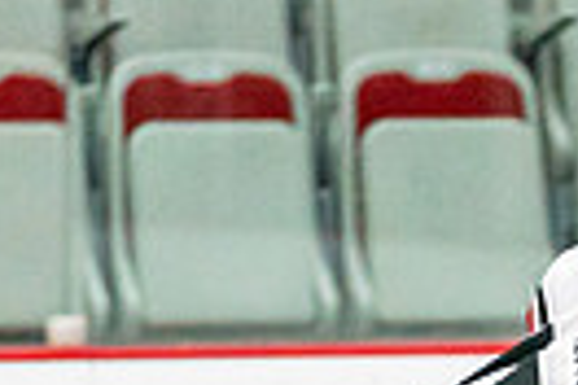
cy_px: 881
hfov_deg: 1.7
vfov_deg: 1.1
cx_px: 482
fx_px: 19731
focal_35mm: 1229
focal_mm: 194
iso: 3200
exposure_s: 1/1250
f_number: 2.8
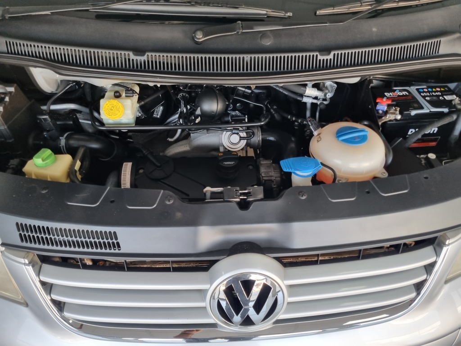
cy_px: 173
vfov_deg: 53.1
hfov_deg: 67.3
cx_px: 230
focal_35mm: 26
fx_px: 346
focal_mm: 5.4
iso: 200
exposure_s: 1/100
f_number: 1.8
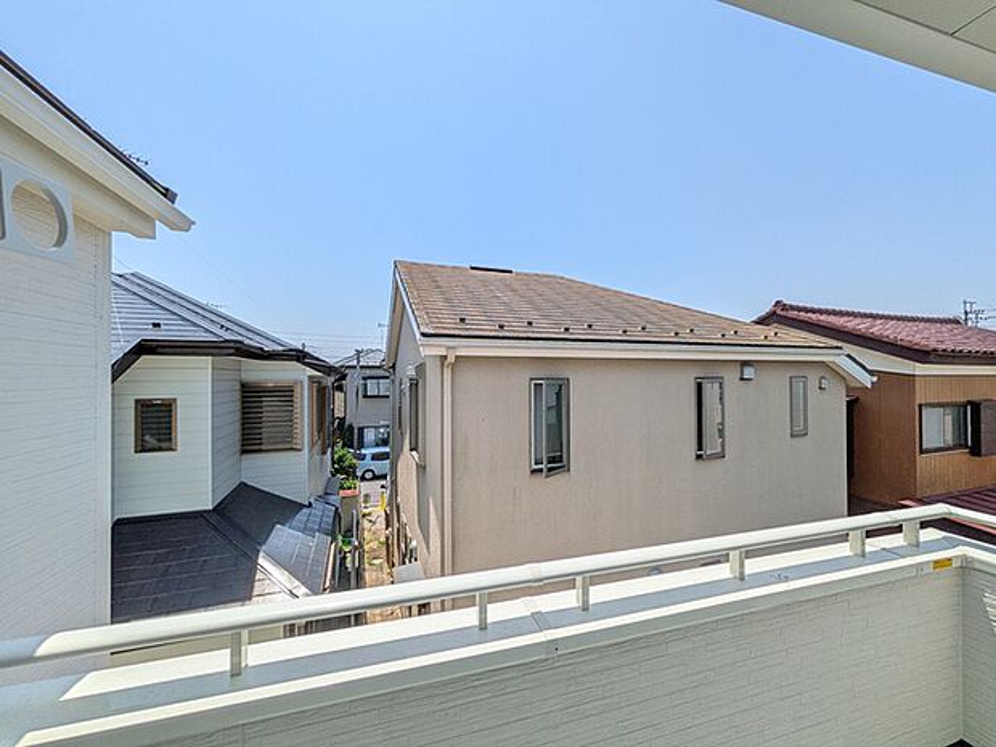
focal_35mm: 14
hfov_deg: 102.1
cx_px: 498
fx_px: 403
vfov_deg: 85.7
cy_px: 374
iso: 50
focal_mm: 1.83
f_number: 2.2
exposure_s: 1/2404
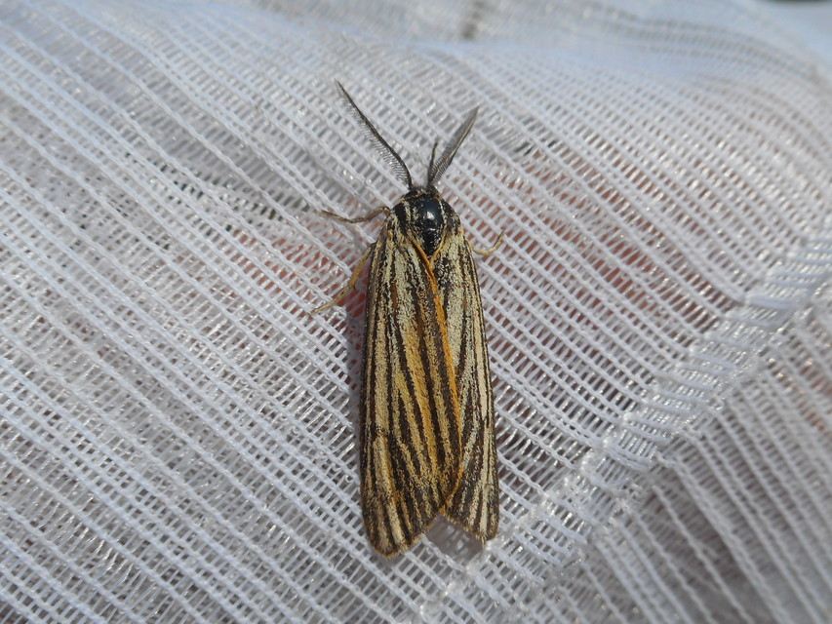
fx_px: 817
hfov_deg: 54.0
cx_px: 416
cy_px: 312
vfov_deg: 41.8
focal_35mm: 34
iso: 80
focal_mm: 6
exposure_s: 1/250
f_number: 11.9
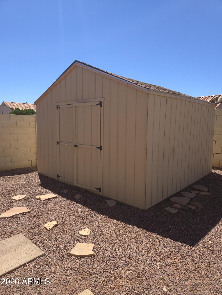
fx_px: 197
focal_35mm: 23
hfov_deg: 58.9
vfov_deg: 73.9
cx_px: 111
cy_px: 148
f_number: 1.8
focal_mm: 5.4
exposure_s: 1/1716
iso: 50
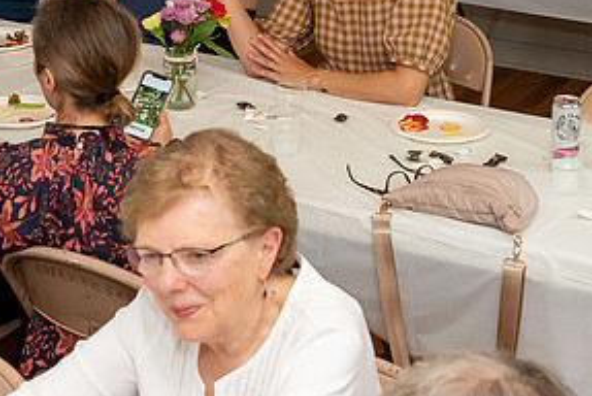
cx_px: 217
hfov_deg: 21.2
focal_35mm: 96
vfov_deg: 14.0
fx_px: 1580
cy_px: -48
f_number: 4
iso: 1000
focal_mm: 24
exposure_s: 1/125
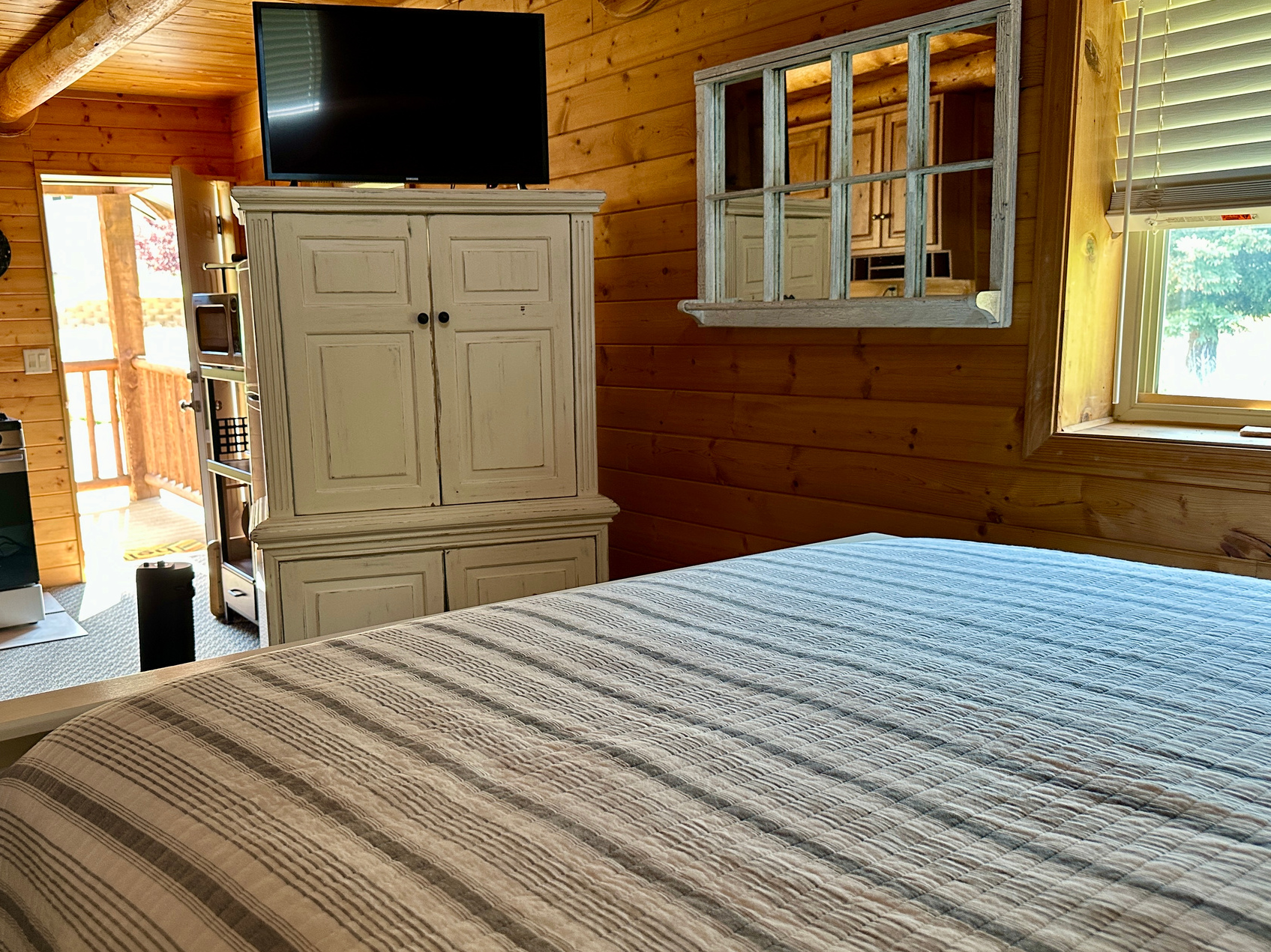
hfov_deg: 61.5
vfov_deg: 48.2
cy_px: 505
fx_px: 1065
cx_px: 571
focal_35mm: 29
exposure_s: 1/100
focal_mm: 6.86
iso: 250
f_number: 1.78
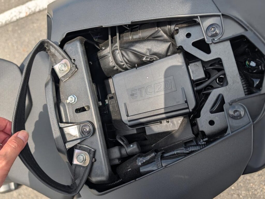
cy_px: 100
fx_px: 184
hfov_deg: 71.5
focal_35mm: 24
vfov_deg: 56.9
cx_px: 132
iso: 18
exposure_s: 1/805
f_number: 1.68
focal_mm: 6.9
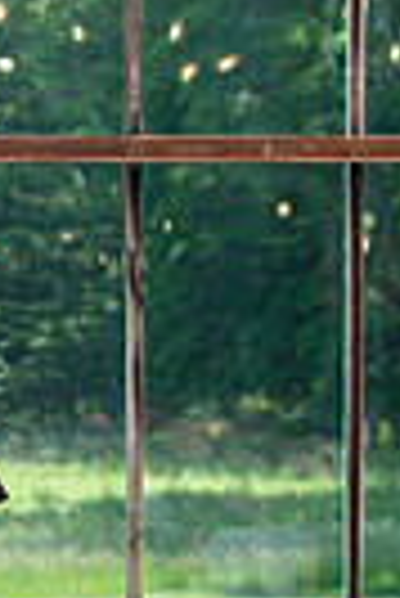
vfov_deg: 5.3
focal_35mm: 388
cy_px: 740
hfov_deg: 3.5
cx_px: -330
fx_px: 6449
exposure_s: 1/200
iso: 160
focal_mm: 80
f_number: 5
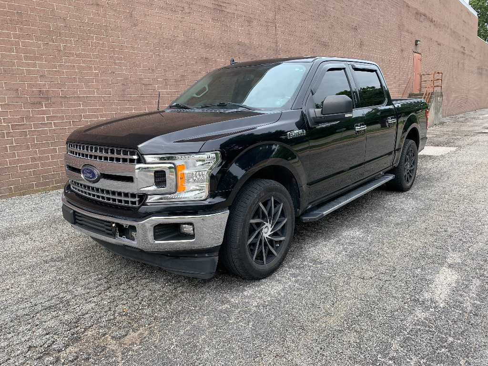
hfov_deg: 67.3
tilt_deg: -11.0
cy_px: 183
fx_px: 367
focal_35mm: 26
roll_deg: +3.7
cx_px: 244
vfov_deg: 53.1
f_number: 1.8
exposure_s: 1/616
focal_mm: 4.25
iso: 25
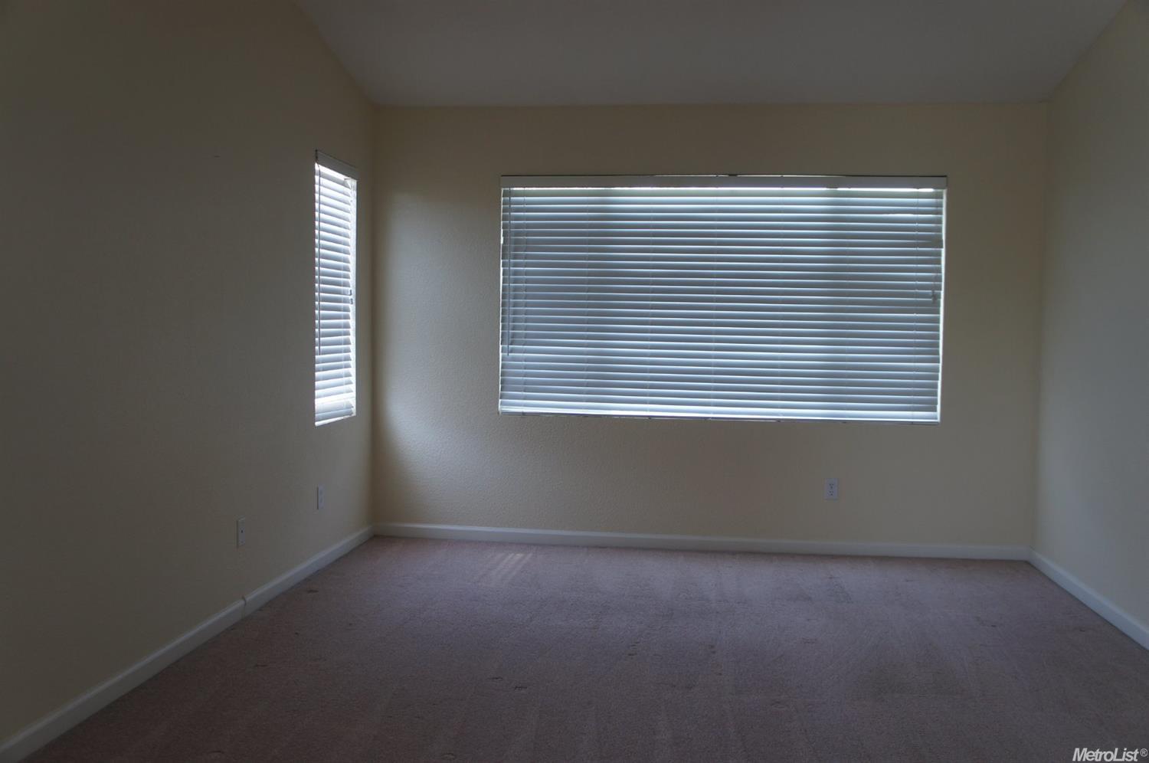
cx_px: 574
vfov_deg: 43.5
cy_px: 382
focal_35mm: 30
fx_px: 956
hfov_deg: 62.0
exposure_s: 1/40
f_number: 4.5
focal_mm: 20
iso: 200
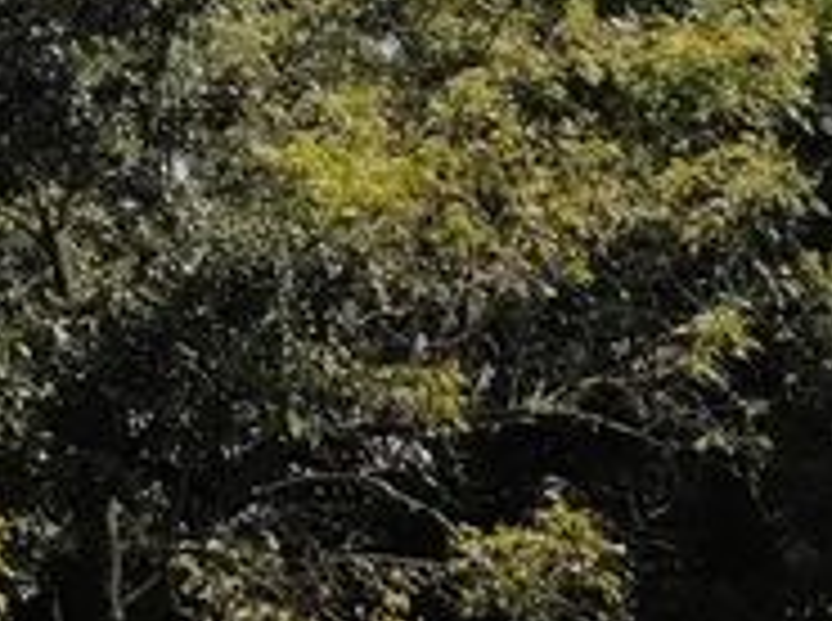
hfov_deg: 12.5
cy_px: 1667
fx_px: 3190
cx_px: 1826
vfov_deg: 9.4
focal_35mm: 133
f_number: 2.8
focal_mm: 4.5
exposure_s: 1/100
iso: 100
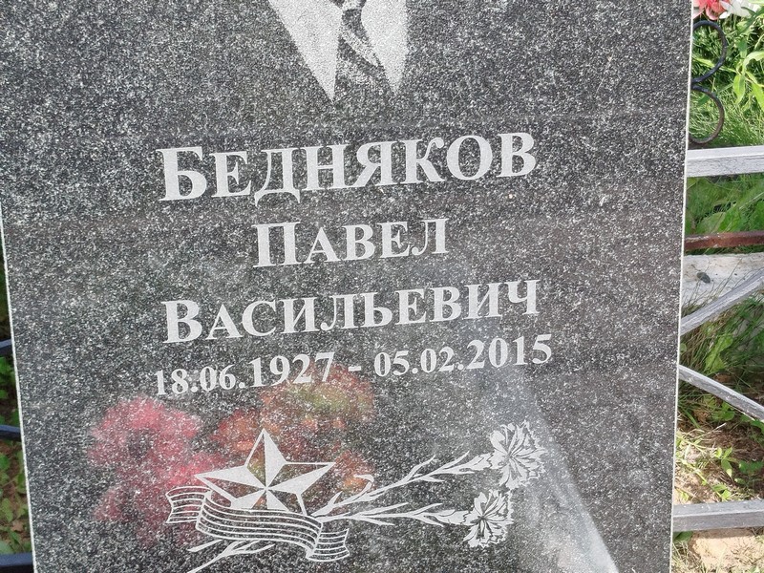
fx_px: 684
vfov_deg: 45.4
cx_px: 382
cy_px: 286
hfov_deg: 58.4
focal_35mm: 31
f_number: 1.7
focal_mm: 5.31
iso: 50
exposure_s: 1/287
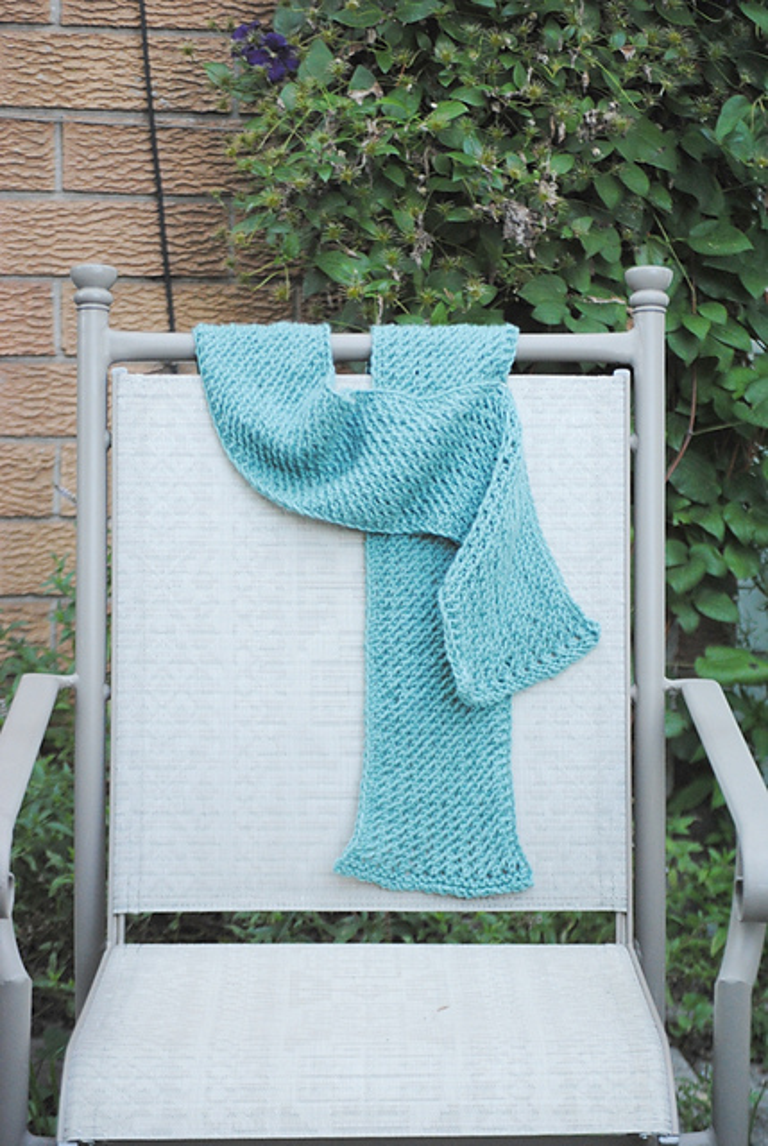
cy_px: 573
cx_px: 384
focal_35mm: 102
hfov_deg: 13.5
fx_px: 3251
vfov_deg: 20.0
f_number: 4.2
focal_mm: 68
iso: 800
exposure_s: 1/200
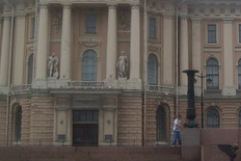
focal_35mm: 83
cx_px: 217
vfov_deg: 16.4
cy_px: 47
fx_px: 556
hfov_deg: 23.8
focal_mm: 6.3
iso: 80
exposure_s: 1/125
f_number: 2.8
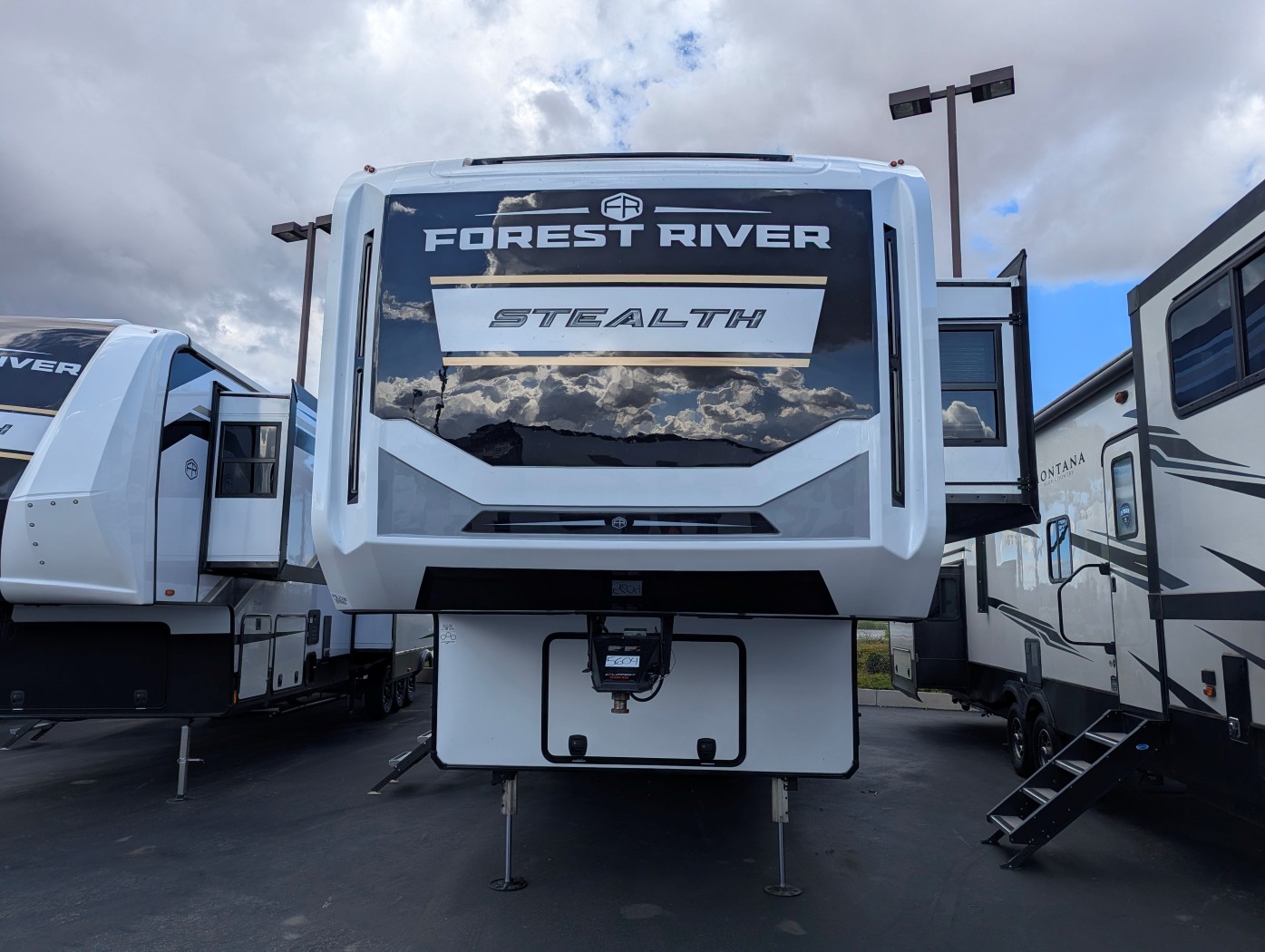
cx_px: 632
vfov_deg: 56.9
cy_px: 476
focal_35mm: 24
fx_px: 878
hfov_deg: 71.5
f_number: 1.85
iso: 46
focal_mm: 6.81
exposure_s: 1/1715
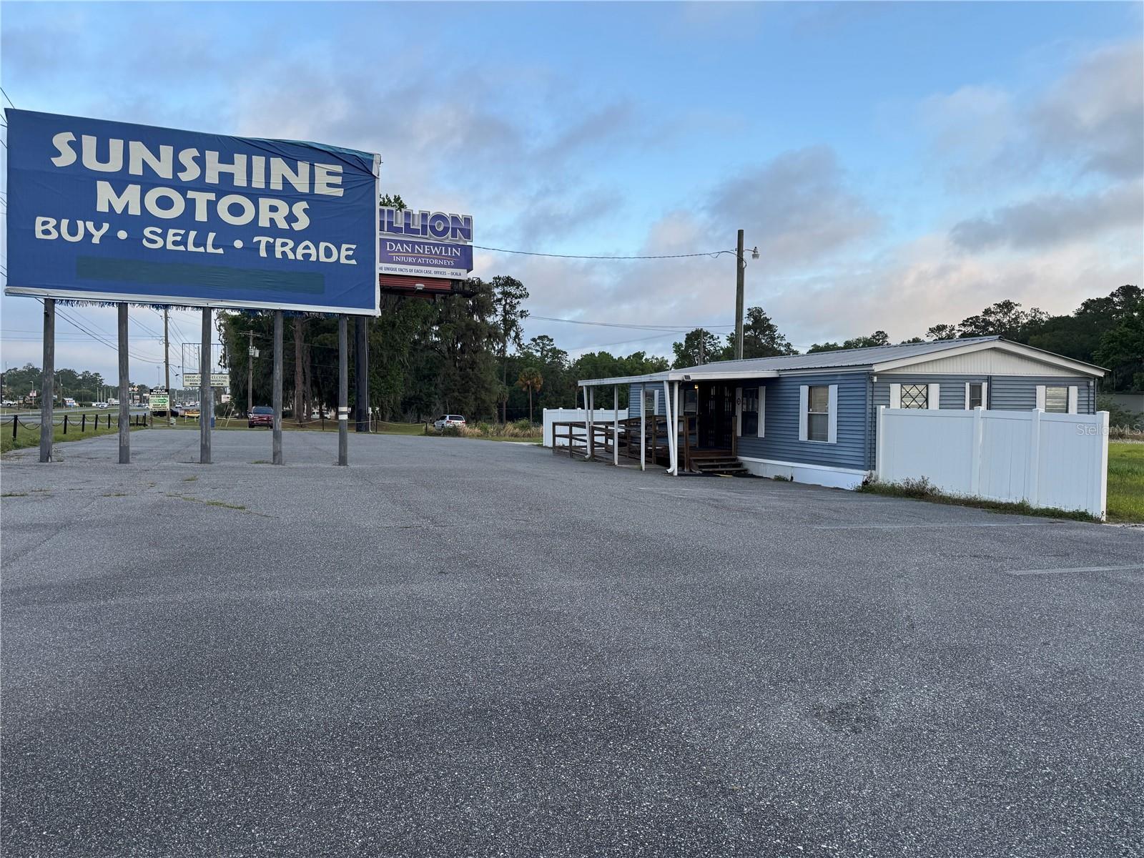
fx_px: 793
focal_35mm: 24
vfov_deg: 56.8
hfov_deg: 71.6
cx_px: 572
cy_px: 429
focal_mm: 6.76
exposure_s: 1/888
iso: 80
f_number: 1.78
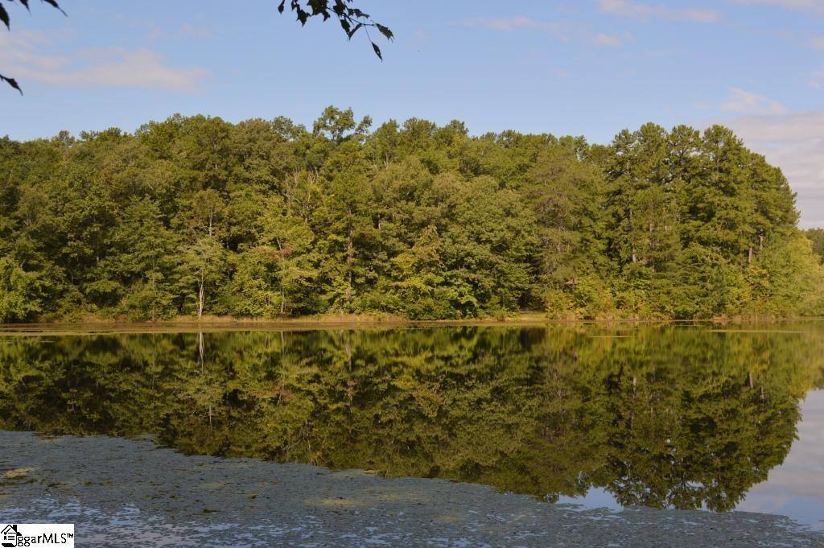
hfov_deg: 38.9
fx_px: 1166
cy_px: 274
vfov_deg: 26.4
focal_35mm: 51
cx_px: 412
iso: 100
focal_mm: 34
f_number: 7.1
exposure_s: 1/200
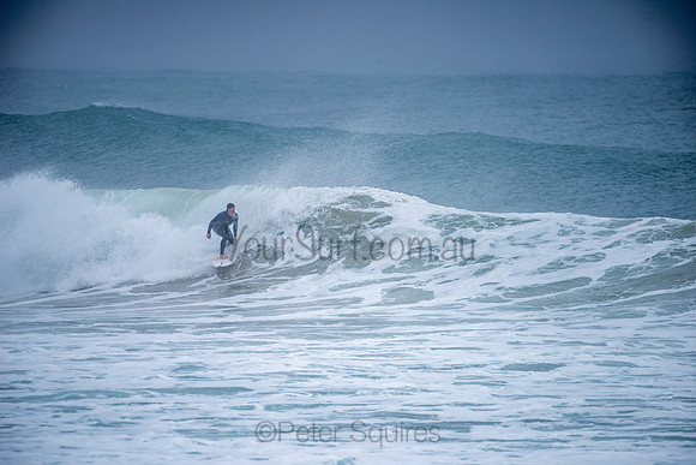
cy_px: 232
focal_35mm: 500
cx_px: 348
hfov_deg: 4.1
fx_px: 9668
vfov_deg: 2.8
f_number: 5.6
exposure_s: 1/1000
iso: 220
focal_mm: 500
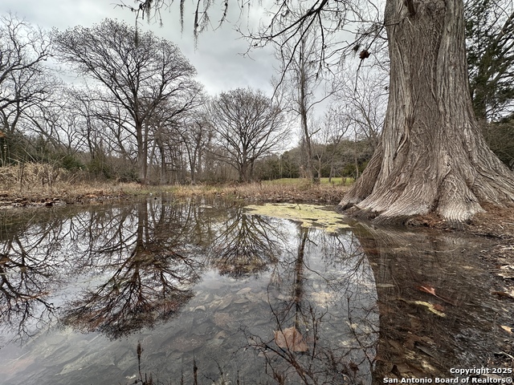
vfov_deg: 85.7
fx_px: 208
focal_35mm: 14
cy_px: 192
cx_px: 257
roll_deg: -0.9
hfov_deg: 102.1
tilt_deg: -1.9
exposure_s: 1/393
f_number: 2.2
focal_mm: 2.22
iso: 40
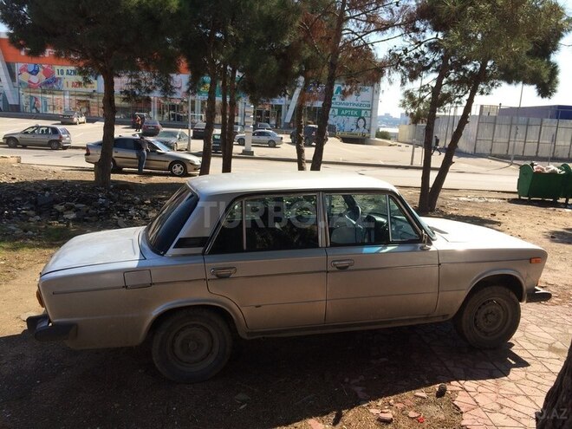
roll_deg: -2.7
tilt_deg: -10.7
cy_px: 214
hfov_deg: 61.7
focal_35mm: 29
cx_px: 286
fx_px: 479
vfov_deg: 48.2
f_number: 2.2
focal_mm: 4.15
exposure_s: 1/1368
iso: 32
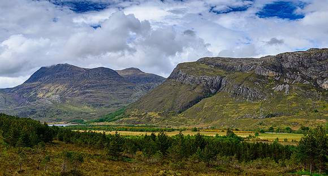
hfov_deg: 50.7
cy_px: 67
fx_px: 346
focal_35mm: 40
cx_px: 164
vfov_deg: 28.4
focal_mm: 38
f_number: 8
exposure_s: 1/250
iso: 400
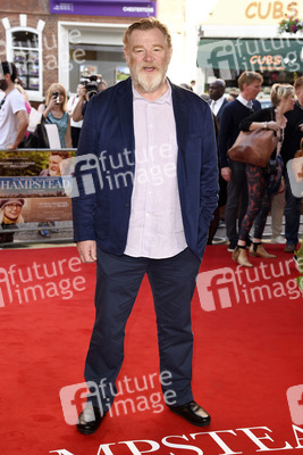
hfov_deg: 23.4
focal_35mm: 58
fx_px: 732
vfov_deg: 34.5
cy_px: 228
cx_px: 152
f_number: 5.6
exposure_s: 1/250
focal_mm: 58
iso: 800
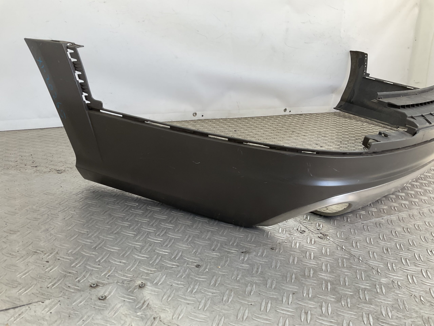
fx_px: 364
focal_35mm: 29
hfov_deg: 61.7
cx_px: 217
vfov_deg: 48.2
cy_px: 163
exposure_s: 1/128
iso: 16
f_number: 1.8
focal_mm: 3
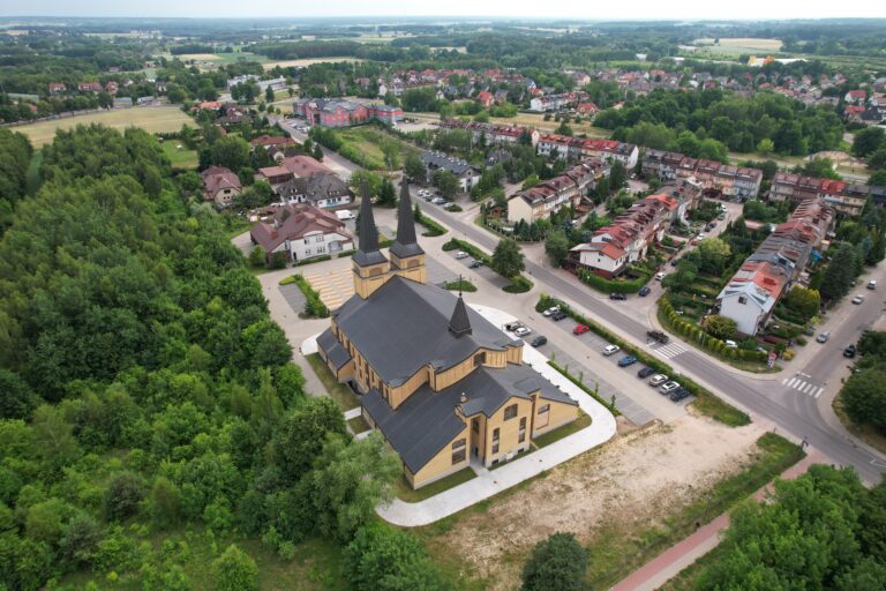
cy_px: 296
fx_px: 541
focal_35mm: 22
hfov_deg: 78.6
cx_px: 443
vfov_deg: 57.2
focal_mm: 8.38
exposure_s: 1/320
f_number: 2.8
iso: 100
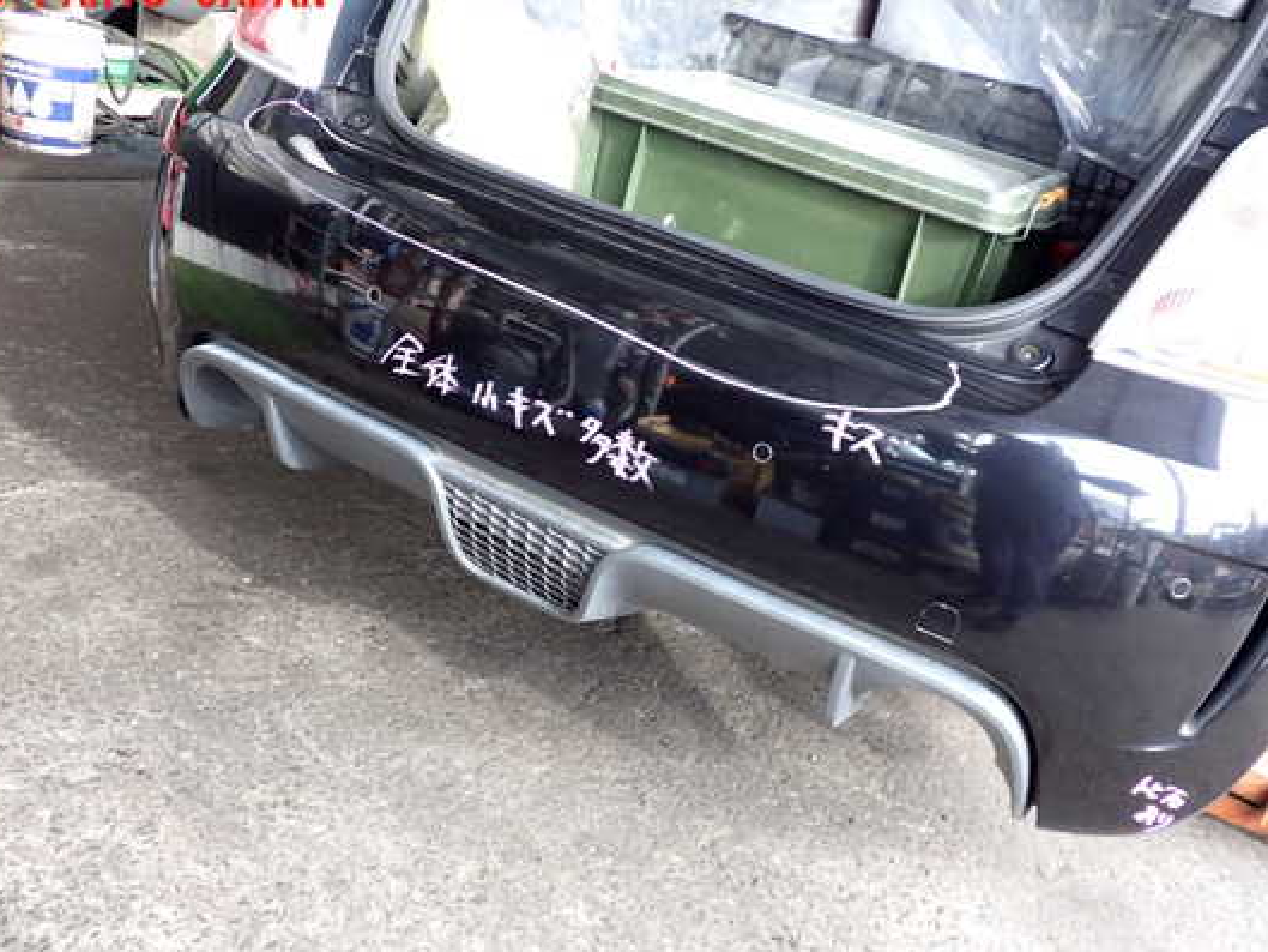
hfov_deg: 53.9
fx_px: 1246
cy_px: 501
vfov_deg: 41.8
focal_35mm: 34
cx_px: 609
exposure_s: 1/60
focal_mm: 5.4
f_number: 2.3
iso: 200
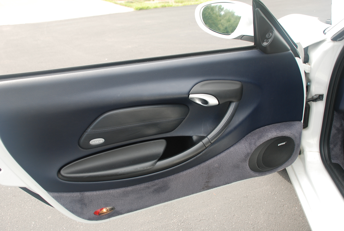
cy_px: 116
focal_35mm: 36
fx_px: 345
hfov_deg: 53.0
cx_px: 172
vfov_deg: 37.0
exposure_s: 1/125
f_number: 5.6
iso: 180
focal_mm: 24
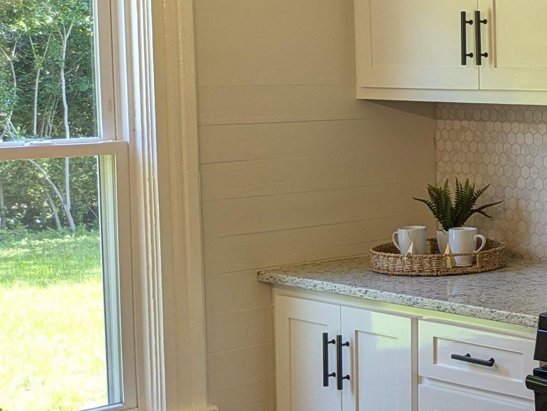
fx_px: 1249
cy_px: 162
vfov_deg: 18.7
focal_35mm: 79
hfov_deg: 20.6
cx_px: 853
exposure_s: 1/60
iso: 55
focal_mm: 5.43
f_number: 1.89
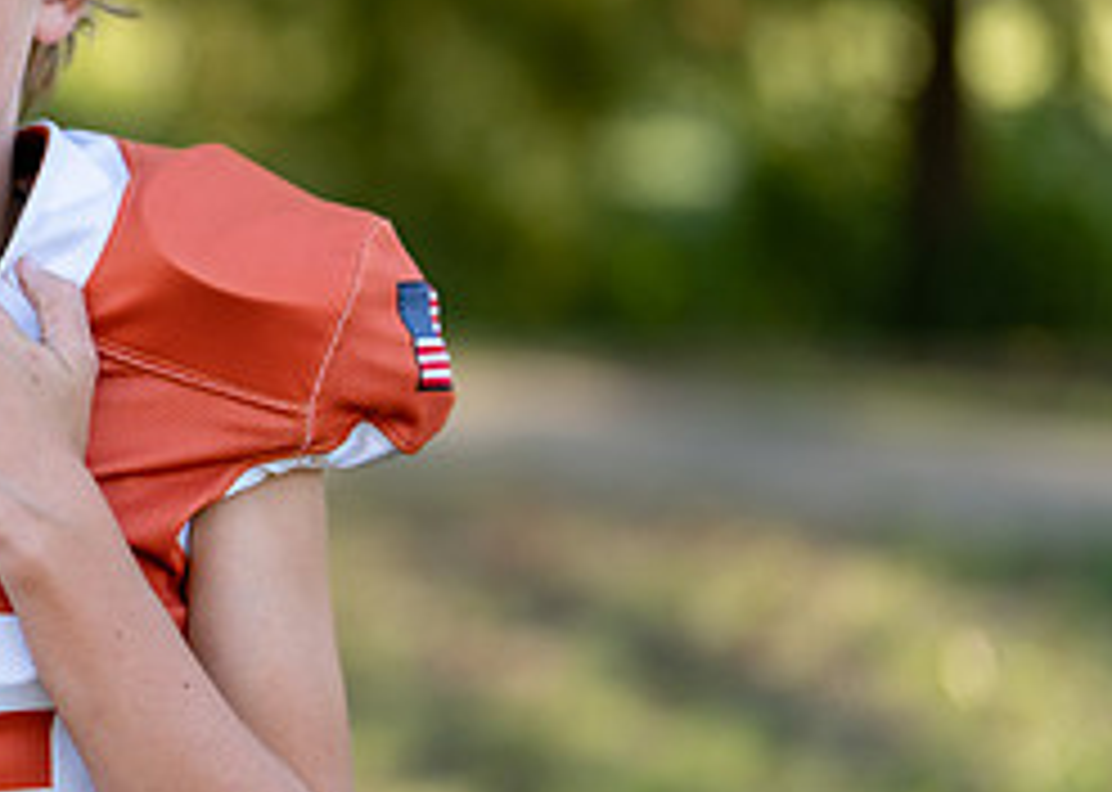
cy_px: 356
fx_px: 3881
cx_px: -99
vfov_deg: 11.7
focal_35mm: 123
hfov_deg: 15.9
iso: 100
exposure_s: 1/1250
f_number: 1.2
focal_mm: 50
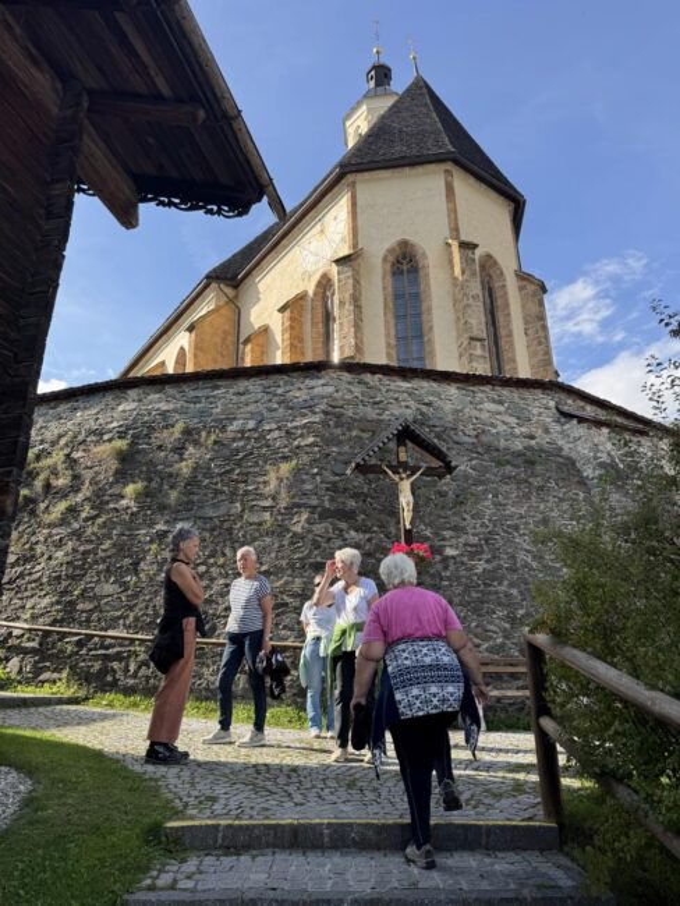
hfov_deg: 56.8
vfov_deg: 71.6
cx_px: 340
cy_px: 453
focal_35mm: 24
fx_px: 628
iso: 80
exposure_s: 1/1560
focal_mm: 6.76
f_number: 1.78
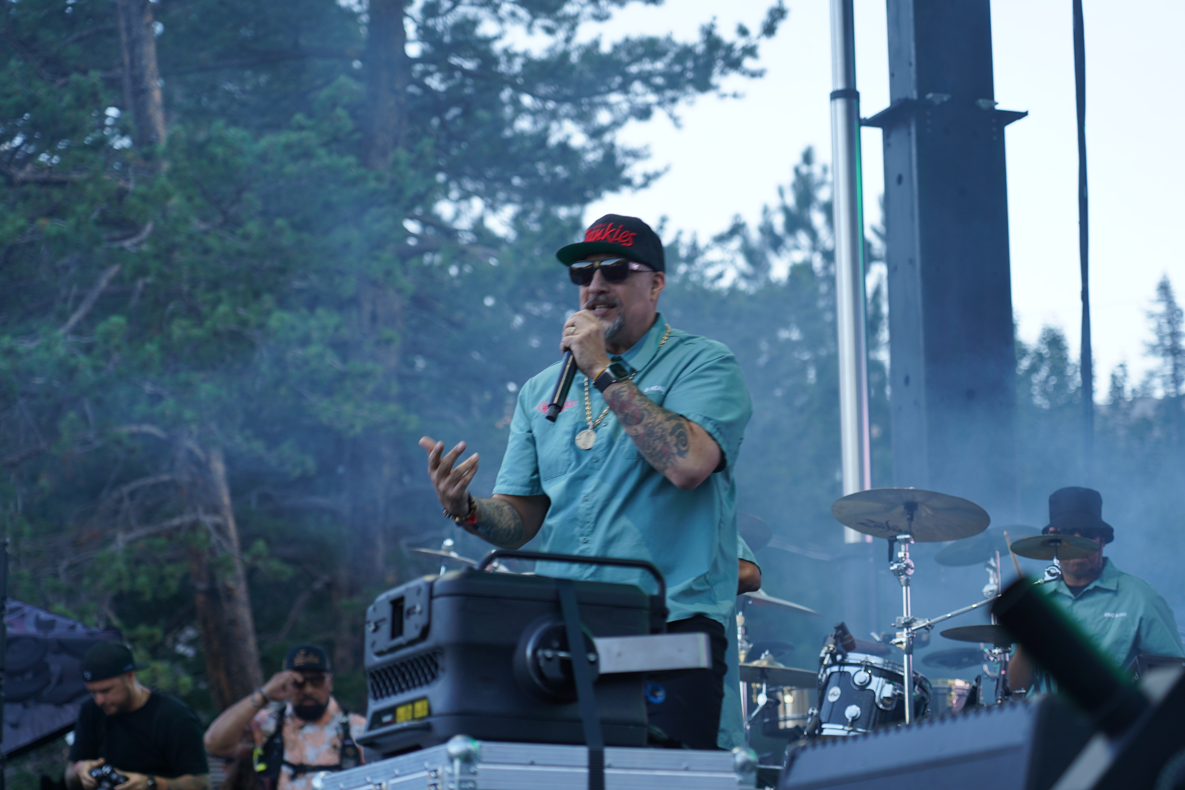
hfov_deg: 19.5
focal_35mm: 105
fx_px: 3456
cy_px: 395
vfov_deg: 13.0
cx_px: 592
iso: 160
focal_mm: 105
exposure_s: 1/125
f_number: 4
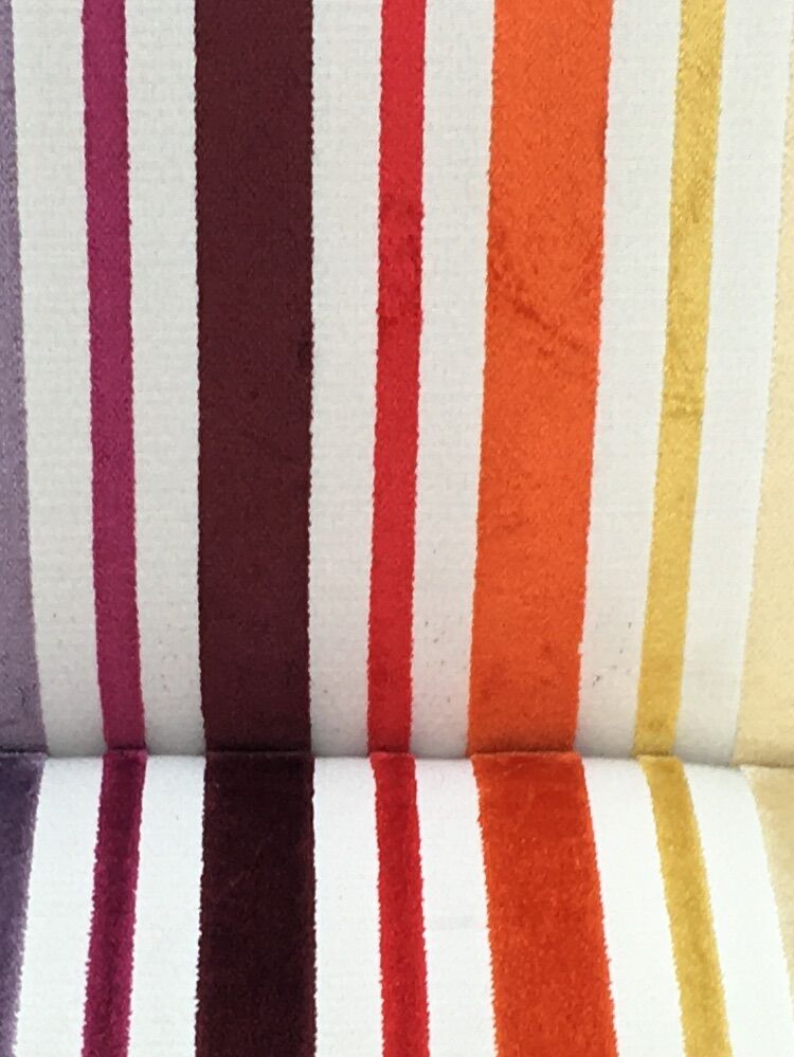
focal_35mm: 117
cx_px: 347
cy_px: 846
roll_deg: -0.1
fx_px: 3576
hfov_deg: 12.7
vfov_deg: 16.7
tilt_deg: -40.4
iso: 25
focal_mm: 4.15
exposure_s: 1/124
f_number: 2.2
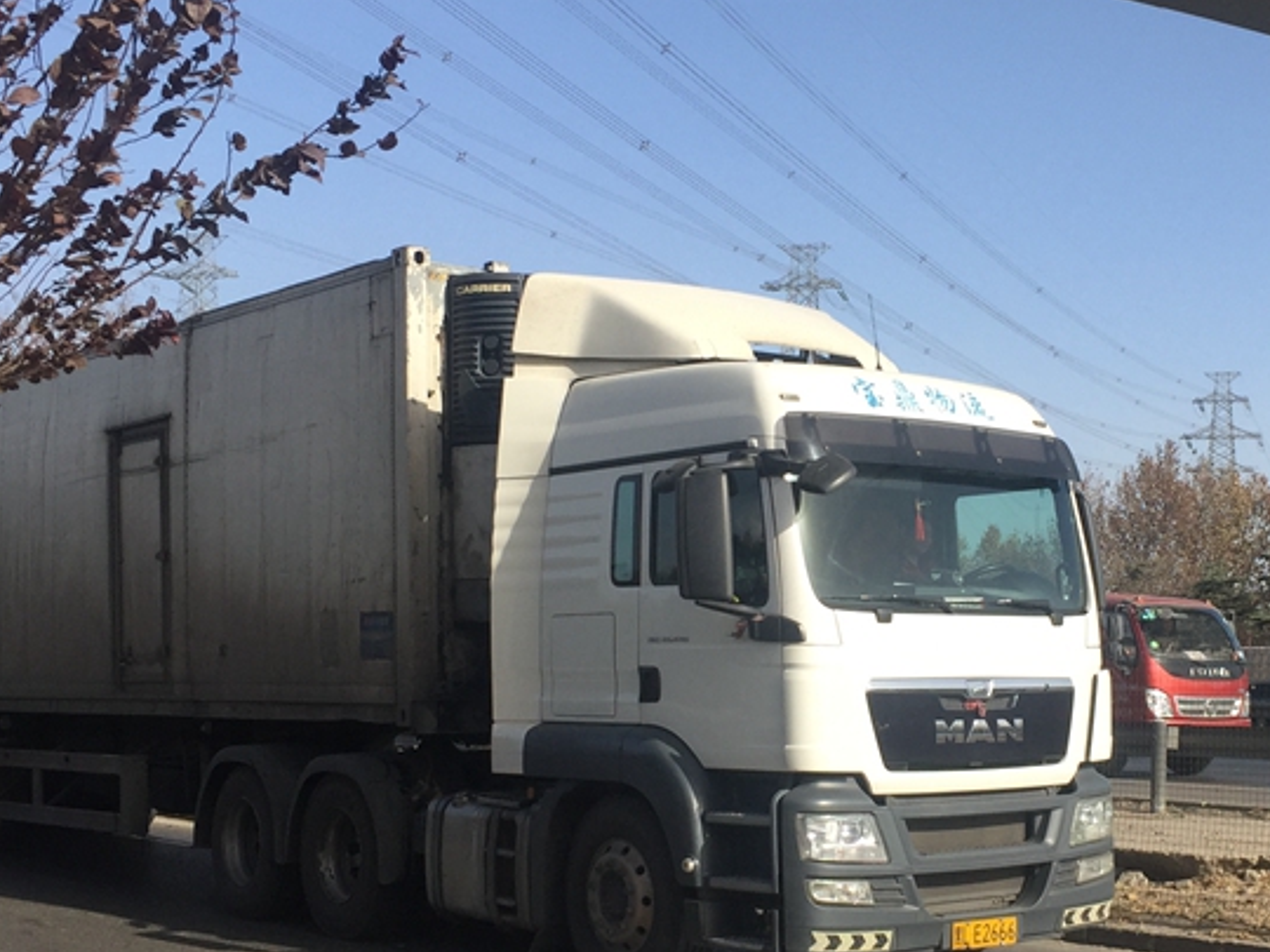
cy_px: 538
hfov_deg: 34.7
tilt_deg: +5.0
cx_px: 821
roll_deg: -3.3
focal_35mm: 55
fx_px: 2018
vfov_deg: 26.5
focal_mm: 4.15
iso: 32
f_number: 2.2
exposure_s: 1/1799
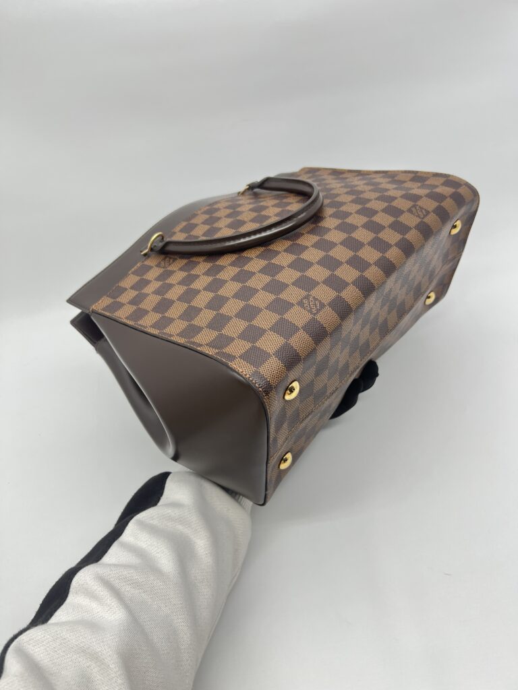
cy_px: 345
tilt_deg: -39.0
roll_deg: +8.6
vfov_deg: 67.3
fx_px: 519
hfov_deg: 53.1
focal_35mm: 26
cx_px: 259
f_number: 1.5
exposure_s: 1/100
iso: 40
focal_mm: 5.7
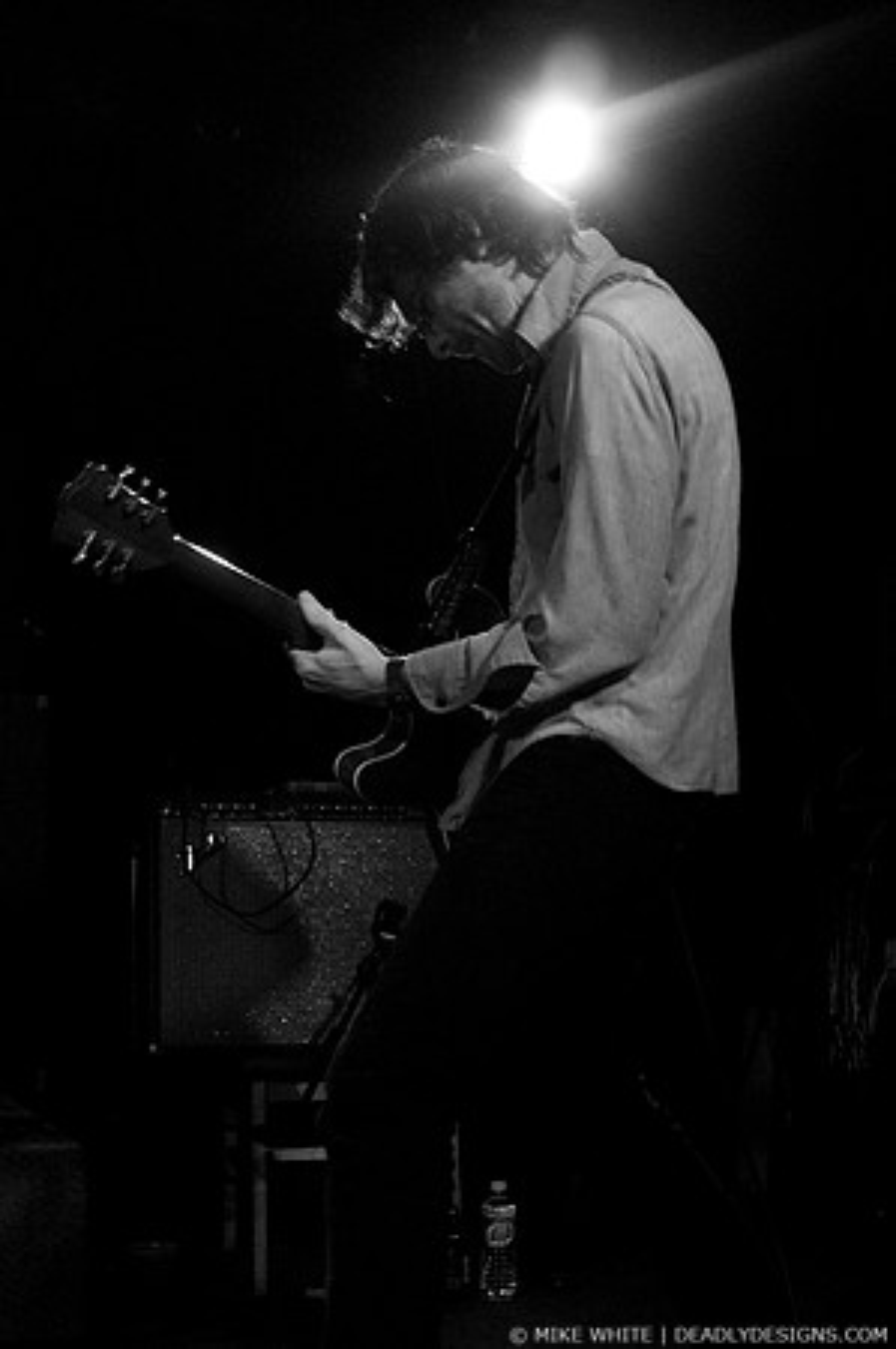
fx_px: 1964
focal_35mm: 52
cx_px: 448
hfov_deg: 25.7
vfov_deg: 37.9
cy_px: 674
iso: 800
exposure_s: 1/80
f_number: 3.2
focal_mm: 35
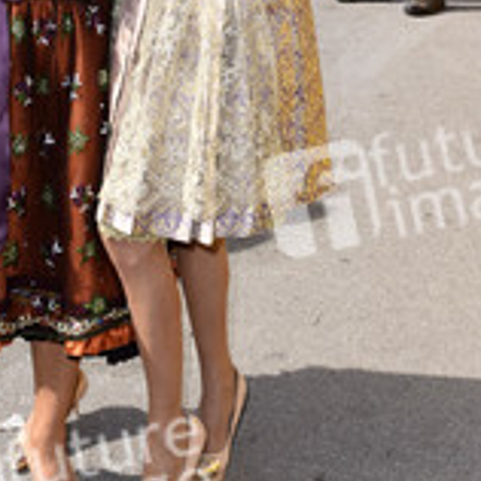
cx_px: 143
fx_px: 1116
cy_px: 33
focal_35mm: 71
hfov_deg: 24.1
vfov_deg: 23.6
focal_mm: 22
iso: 160
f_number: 9
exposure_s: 1/160
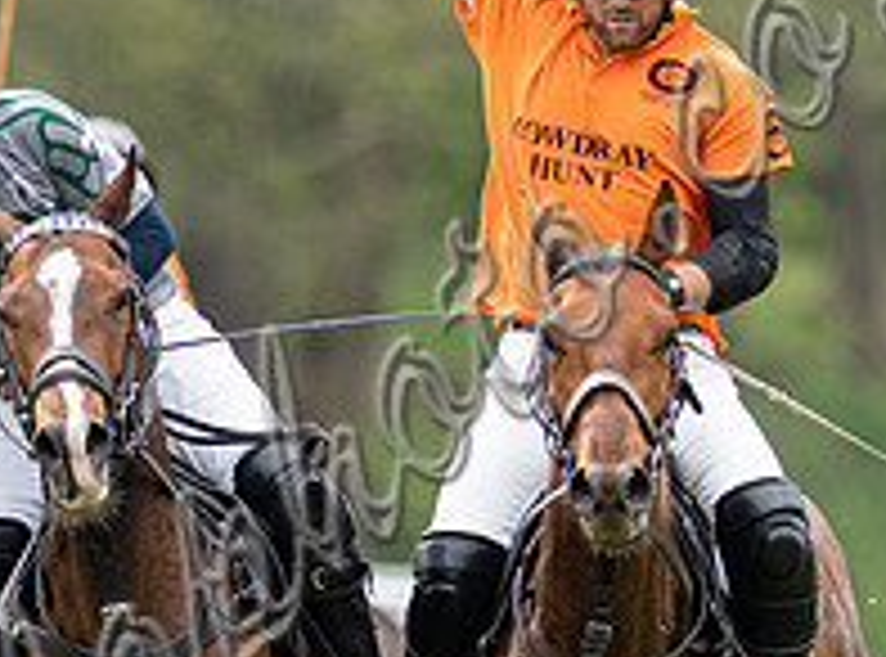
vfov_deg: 0.9
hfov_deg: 1.2
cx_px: 249
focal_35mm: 1675
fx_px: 42690
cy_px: 637
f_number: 2.8
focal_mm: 300
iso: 250
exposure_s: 1/1250
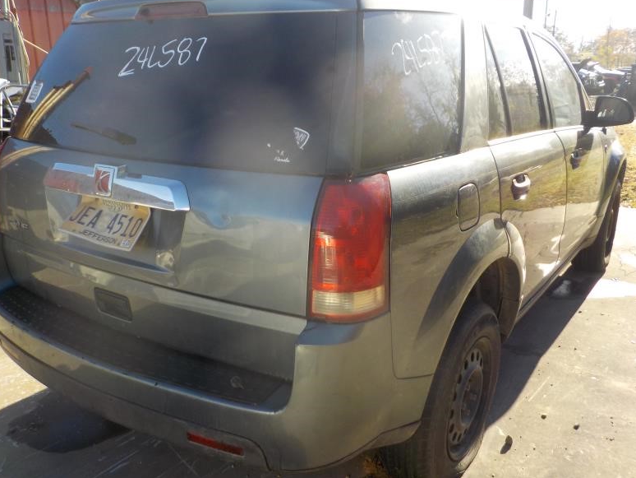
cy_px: 234
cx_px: 325
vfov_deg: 45.5
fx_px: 570
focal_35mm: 31
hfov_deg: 58.3
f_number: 3.3
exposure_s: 1/400
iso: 125
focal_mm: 4.1
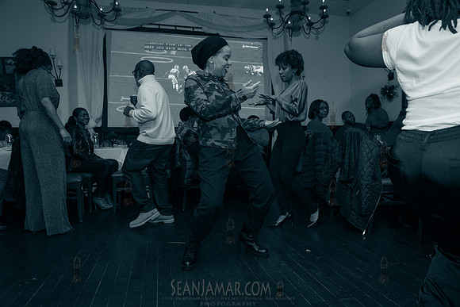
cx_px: 230
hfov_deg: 73.7
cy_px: 154
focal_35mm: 24
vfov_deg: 53.2
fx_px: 307
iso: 2000
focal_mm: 24
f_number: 4.5
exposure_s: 1/250
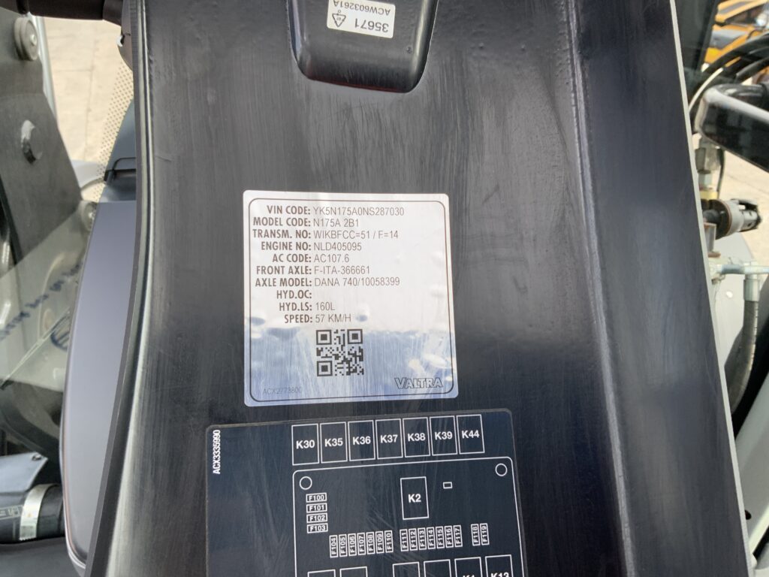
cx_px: 384
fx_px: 644
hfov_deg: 61.7
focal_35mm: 29
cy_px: 288
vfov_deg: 48.2
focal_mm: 3
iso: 20
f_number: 1.8
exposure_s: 1/122
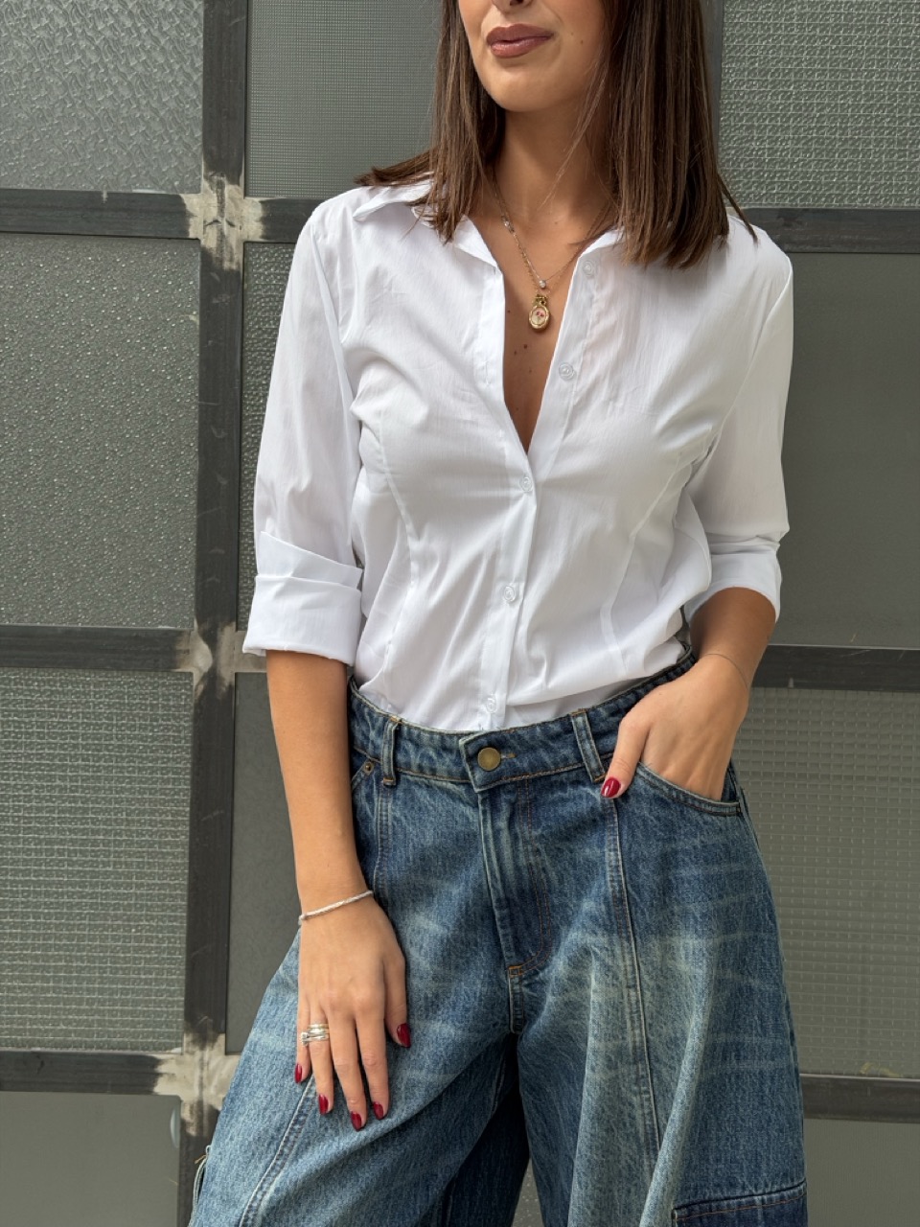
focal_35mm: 48
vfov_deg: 39.7
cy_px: 614
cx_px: 460
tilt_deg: -3.2
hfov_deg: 30.3
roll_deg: -1.7
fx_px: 1701
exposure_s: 1/121
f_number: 1.78
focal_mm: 6.76
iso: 80
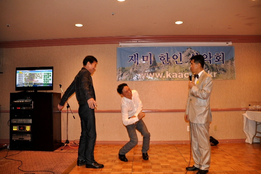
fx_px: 217
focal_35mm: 30
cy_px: 87
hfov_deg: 62.0
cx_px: 130
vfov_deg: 43.6
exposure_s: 1/60
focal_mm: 20
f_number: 3.5
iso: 800
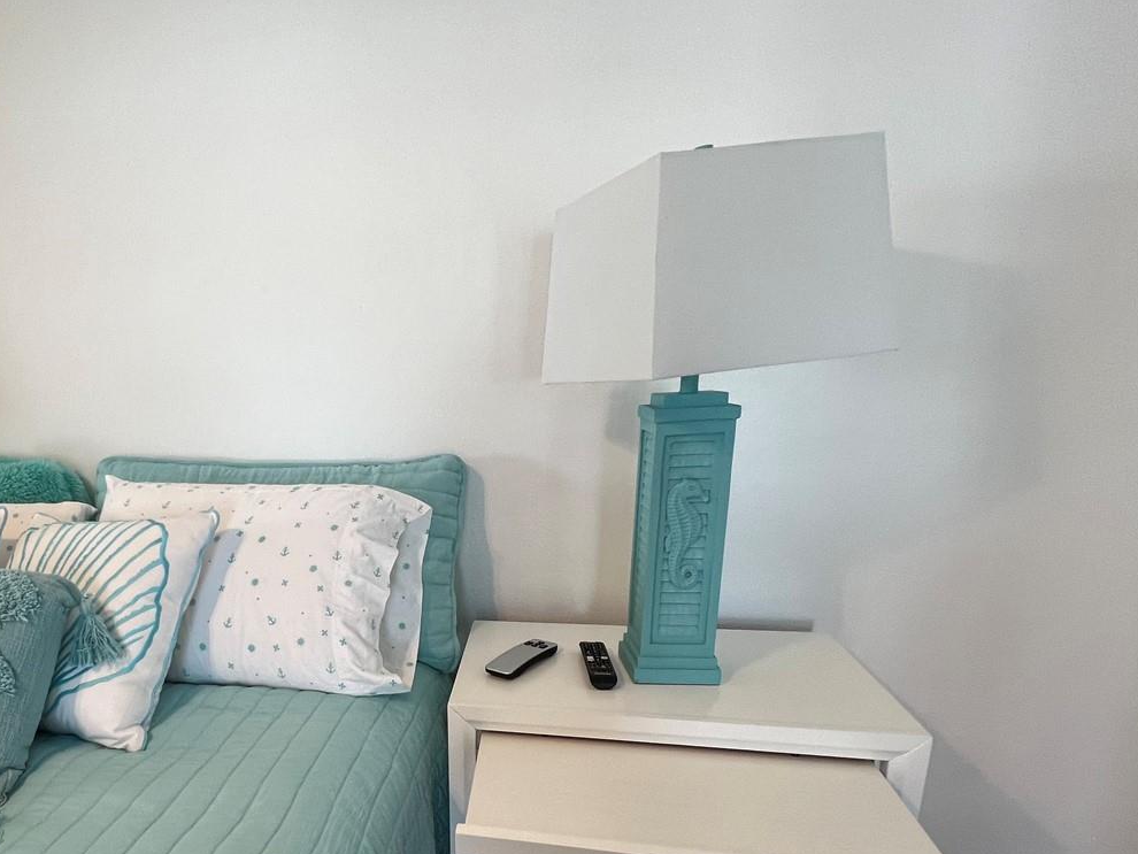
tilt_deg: -15.9
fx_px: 691
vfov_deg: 61.4
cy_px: 593
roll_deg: +3.6
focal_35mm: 21
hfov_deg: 75.2
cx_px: 337
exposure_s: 1/120
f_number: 1.8
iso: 100
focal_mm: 1.57
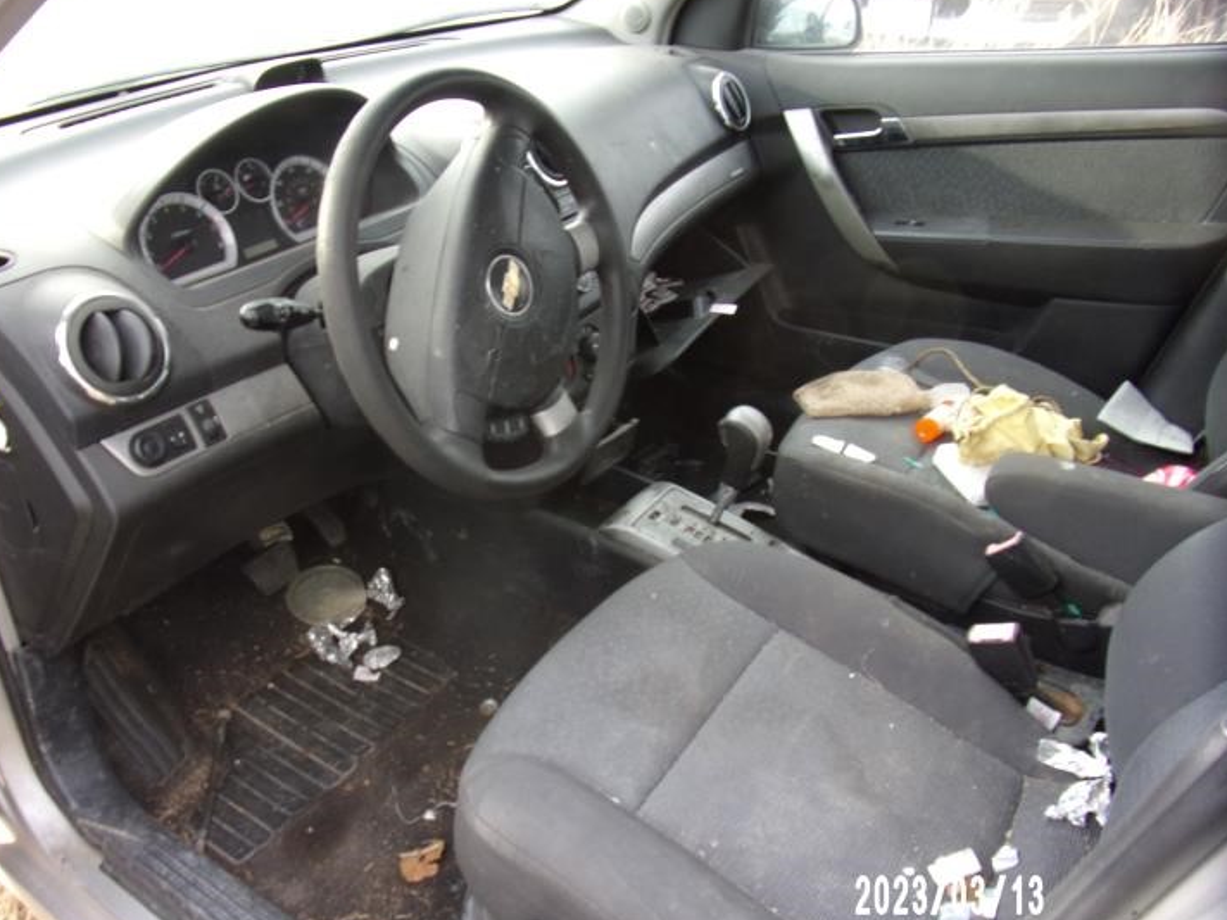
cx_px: 557
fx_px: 957
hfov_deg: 65.2
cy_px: 492
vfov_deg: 51.3
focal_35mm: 27
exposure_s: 1/38
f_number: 3.3
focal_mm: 4.3
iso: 80
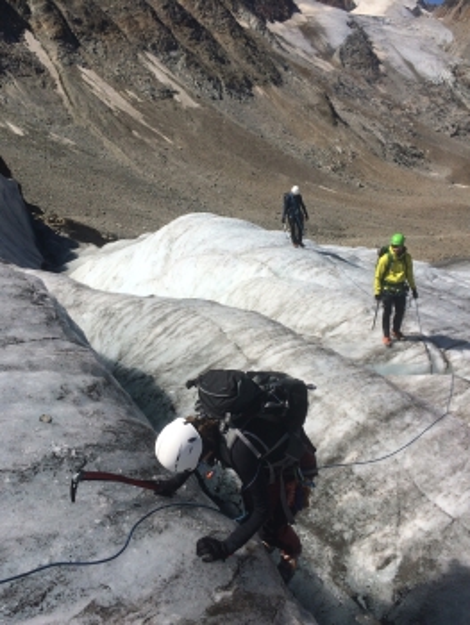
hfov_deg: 48.3
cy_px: 312
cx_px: 235
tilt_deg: -20.2
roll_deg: +5.8
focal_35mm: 29
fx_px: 524
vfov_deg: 61.6
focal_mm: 4.15
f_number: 2.2
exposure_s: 1/3425
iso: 32
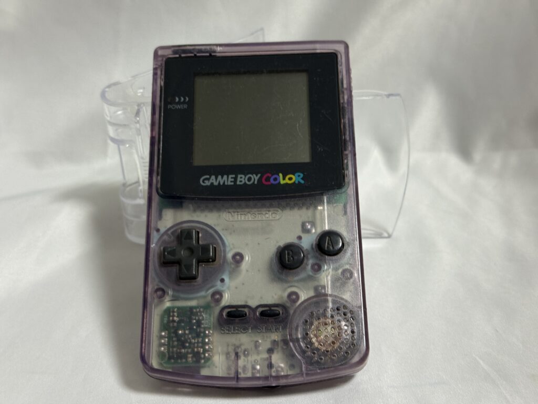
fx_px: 746
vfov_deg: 30.3
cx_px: 269
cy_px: 202
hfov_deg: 39.7
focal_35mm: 48
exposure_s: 1/57
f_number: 1.78
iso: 160
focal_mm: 6.76
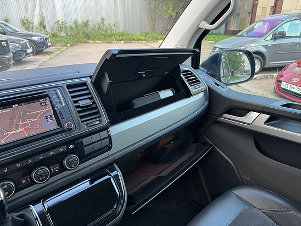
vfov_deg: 56.8
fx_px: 209
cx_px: 150
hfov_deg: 71.6
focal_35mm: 24
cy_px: 113
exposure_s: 1/56
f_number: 1.78
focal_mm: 6.76
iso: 320
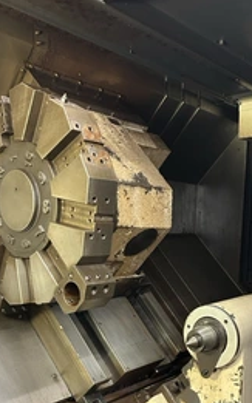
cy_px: 293
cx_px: 153
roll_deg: -1.4
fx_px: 429
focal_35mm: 39
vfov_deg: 48.8
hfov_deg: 32.6
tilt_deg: -9.0
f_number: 1.78
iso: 640
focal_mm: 6.86
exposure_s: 1/40
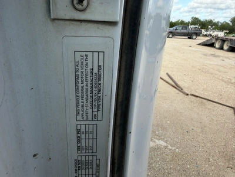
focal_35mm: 24
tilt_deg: -19.8
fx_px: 163
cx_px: 118
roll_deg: -2.3
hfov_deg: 71.6
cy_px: 88
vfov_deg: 56.8
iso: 40
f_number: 2.2
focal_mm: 2.22
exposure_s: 1/697
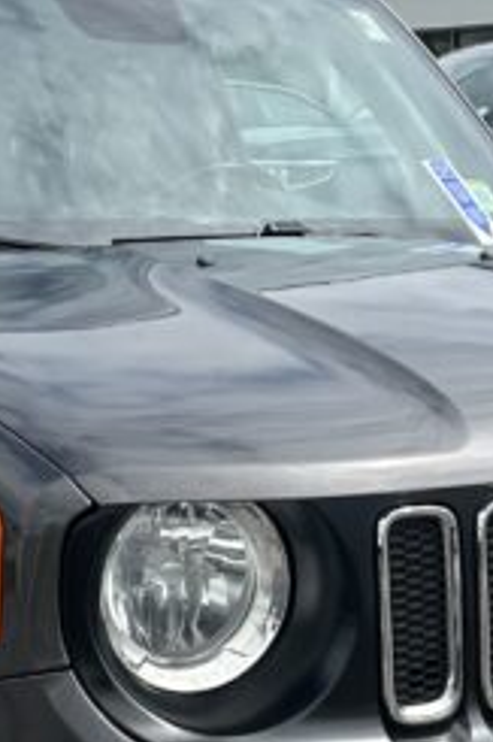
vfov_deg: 18.1
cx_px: 136
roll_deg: -1.4
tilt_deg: -12.4
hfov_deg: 12.1
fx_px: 2324
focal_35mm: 113
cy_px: 482
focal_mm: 5.7
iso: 50
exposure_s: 1/3831
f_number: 1.5
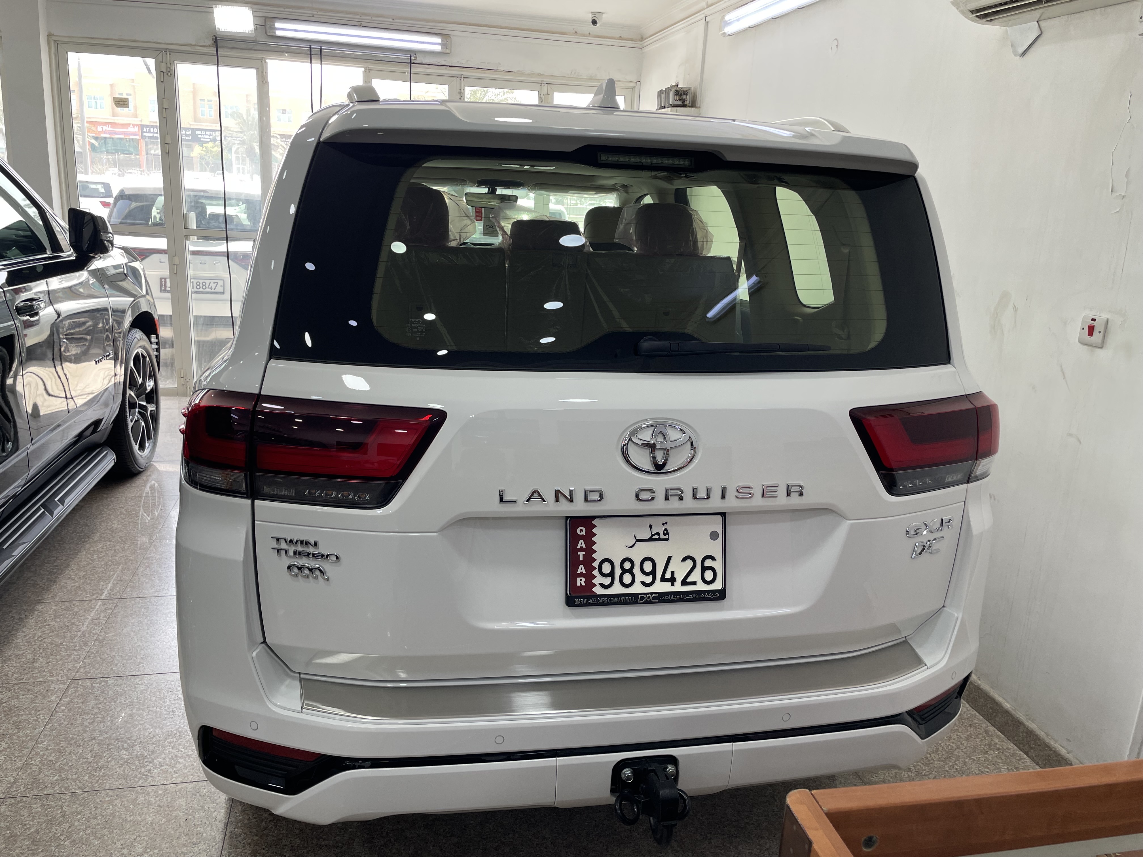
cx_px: 572
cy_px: 428
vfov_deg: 53.1
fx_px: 859
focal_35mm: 26
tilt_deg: -15.1
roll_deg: -2.3
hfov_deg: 67.3
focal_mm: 4.2
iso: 32
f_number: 1.6
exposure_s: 1/113
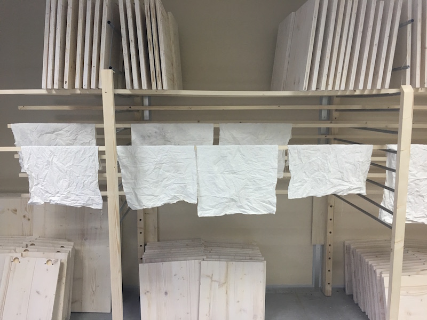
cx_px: 214
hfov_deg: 61.7
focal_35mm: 29
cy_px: 160
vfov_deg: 48.2
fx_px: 358
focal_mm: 4.15
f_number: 2.2
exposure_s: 1/33
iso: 100
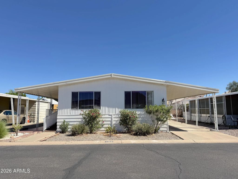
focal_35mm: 24
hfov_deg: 71.6
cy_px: 90
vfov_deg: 56.8
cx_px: 119
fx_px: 165
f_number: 1.78
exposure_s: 1/5319
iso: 80
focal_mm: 6.76
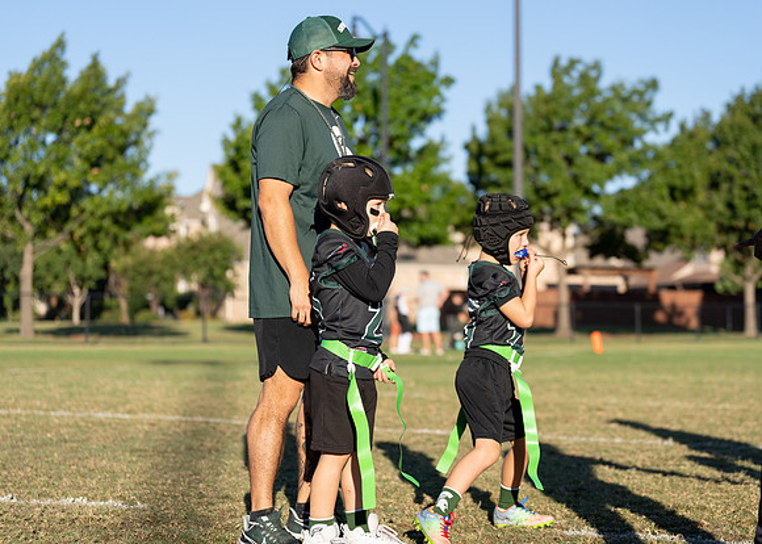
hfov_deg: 25.9
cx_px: 419
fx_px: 1657
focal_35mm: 77
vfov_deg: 18.6
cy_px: 262
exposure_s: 1/2500
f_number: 2.8
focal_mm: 70
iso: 200
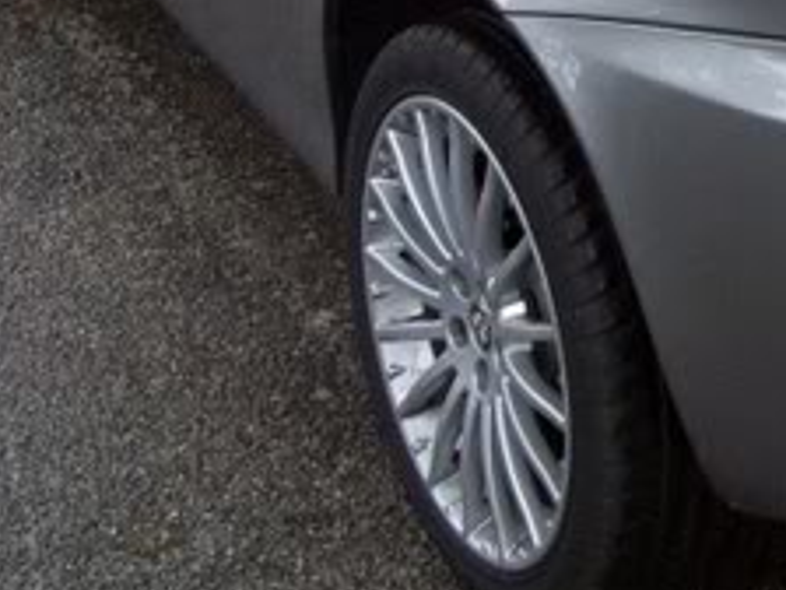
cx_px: 856
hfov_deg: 18.4
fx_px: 2339
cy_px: -228
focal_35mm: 103
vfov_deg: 13.7
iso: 116
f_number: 2.7
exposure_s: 1/64
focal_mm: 6
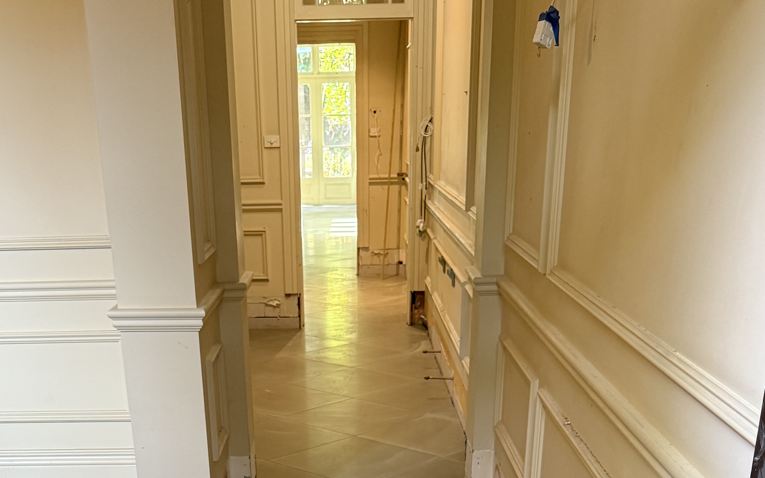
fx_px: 1042
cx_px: 322
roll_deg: +0.7
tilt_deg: -27.3
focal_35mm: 50
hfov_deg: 40.2
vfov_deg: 22.0
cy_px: 690
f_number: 1.78
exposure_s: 1/50
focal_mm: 6.76
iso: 250
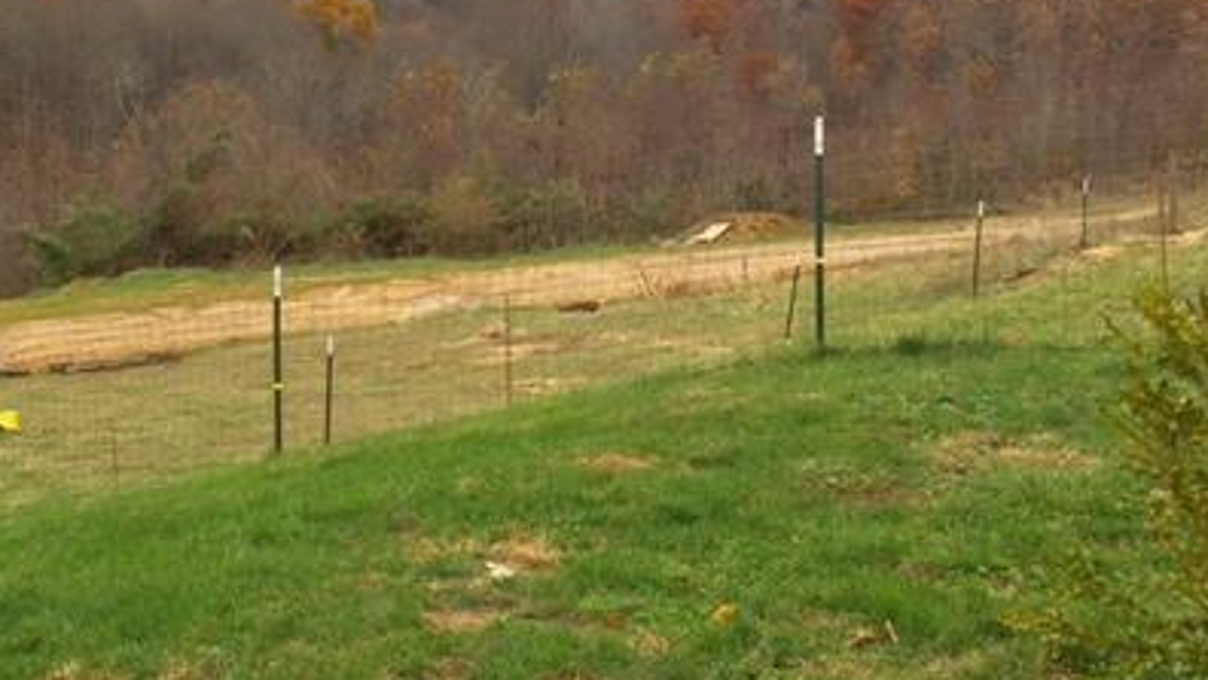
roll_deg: -1.3
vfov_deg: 23.5
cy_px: 296
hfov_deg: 40.1
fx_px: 1634
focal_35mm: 51
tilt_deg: -13.5
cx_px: 412
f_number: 2.2
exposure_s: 1/412
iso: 32
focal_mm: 4.15
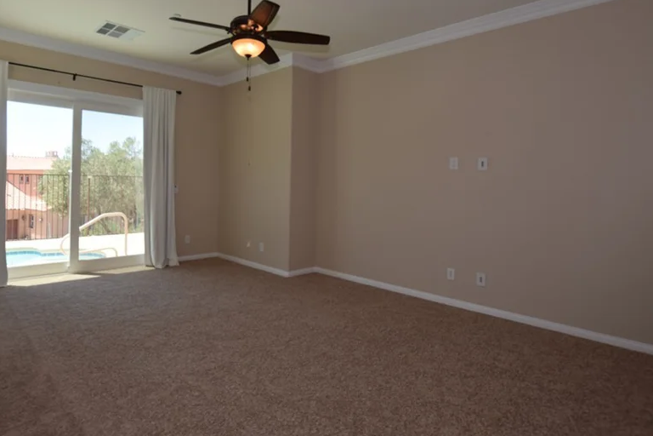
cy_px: 181
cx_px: 275
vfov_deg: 61.5
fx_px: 363
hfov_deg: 83.3
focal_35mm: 20
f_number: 5.6
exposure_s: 1/125
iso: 125
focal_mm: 10
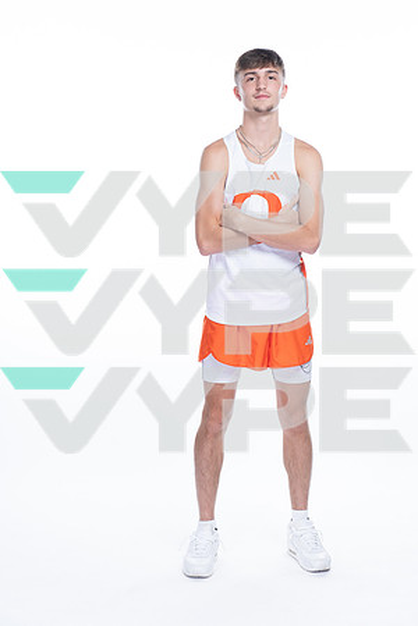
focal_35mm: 68
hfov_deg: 20.0
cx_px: 209
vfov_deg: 29.7
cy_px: 313
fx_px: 1184
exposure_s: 1/250
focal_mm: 68
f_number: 5.6
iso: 400
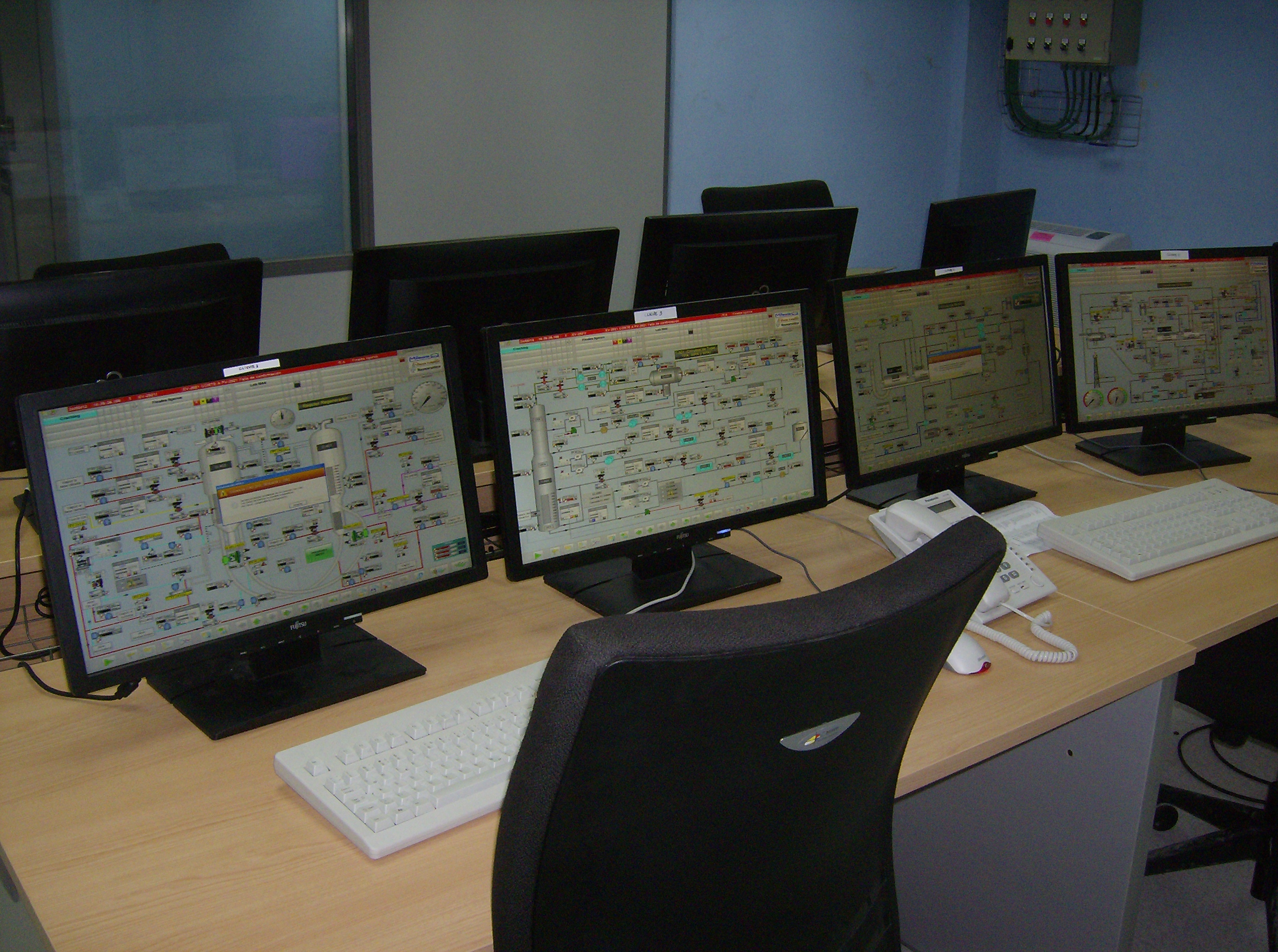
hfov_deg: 51.5
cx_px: 639
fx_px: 1326
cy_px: 476
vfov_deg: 39.5
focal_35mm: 36
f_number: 2.8
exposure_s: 1/60
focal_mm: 6
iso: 200
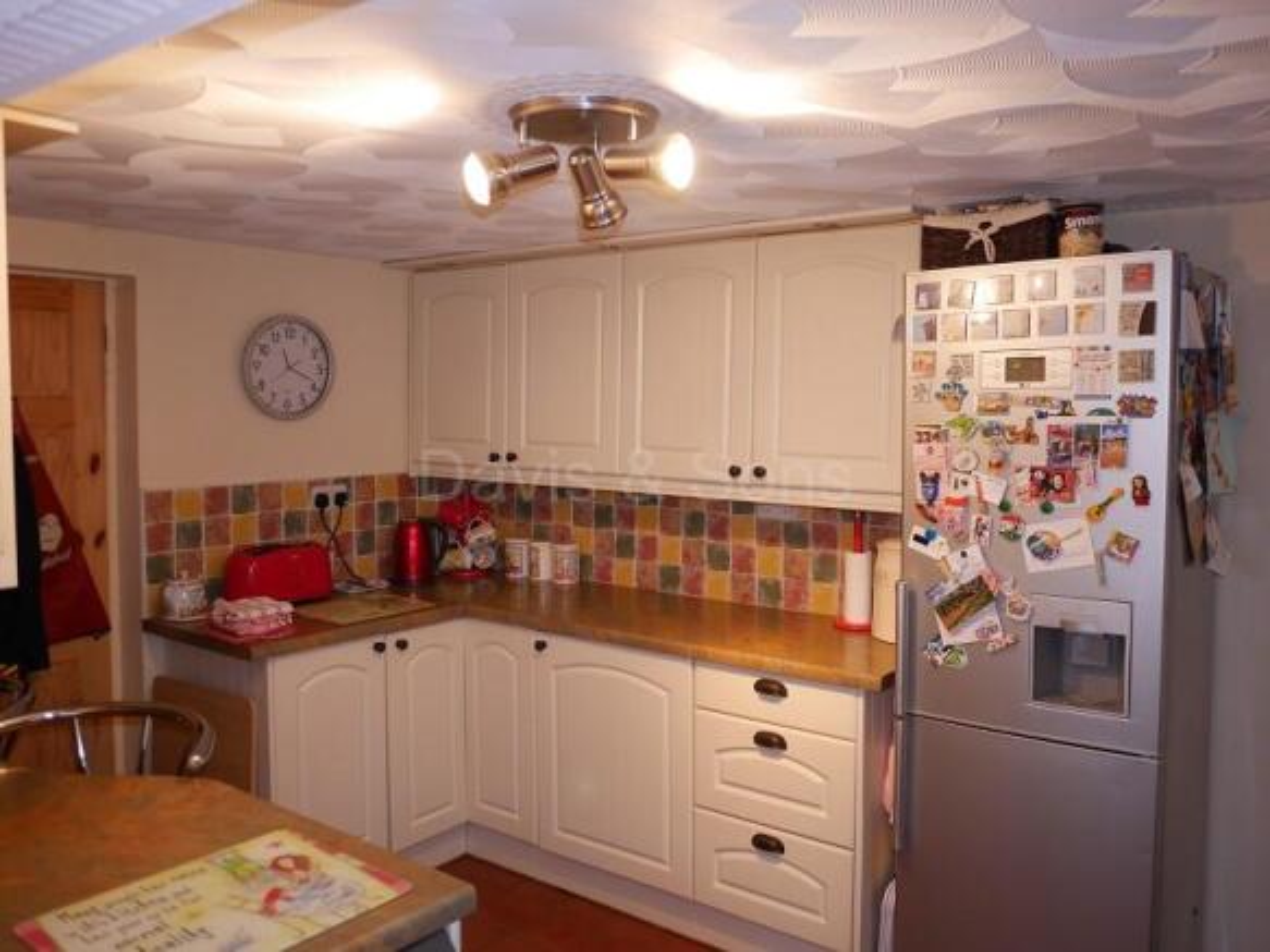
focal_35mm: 28
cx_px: 635
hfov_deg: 63.5
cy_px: 476
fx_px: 1027
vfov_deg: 49.7
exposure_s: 1/60
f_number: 2.5
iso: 640
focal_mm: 14
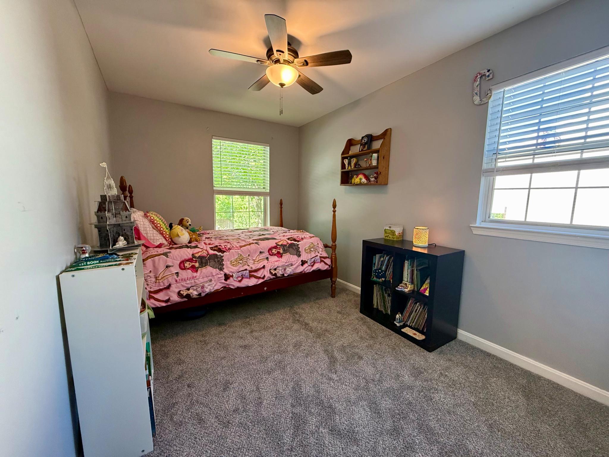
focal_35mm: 14
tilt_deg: -6.1
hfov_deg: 102.1
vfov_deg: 85.7
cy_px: 228
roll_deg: -1.1
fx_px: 246
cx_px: 304
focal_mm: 2.22
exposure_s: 1/120
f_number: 2.2
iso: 400
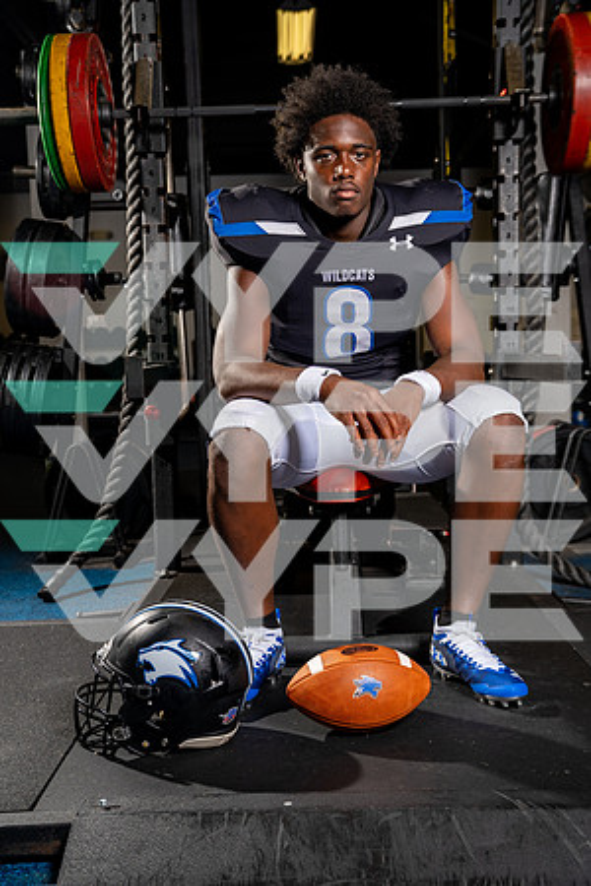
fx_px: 1059
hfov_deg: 31.2
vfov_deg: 45.4
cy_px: 443
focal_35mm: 43
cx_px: 296
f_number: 4.5
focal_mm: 43
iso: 100
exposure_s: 1/250
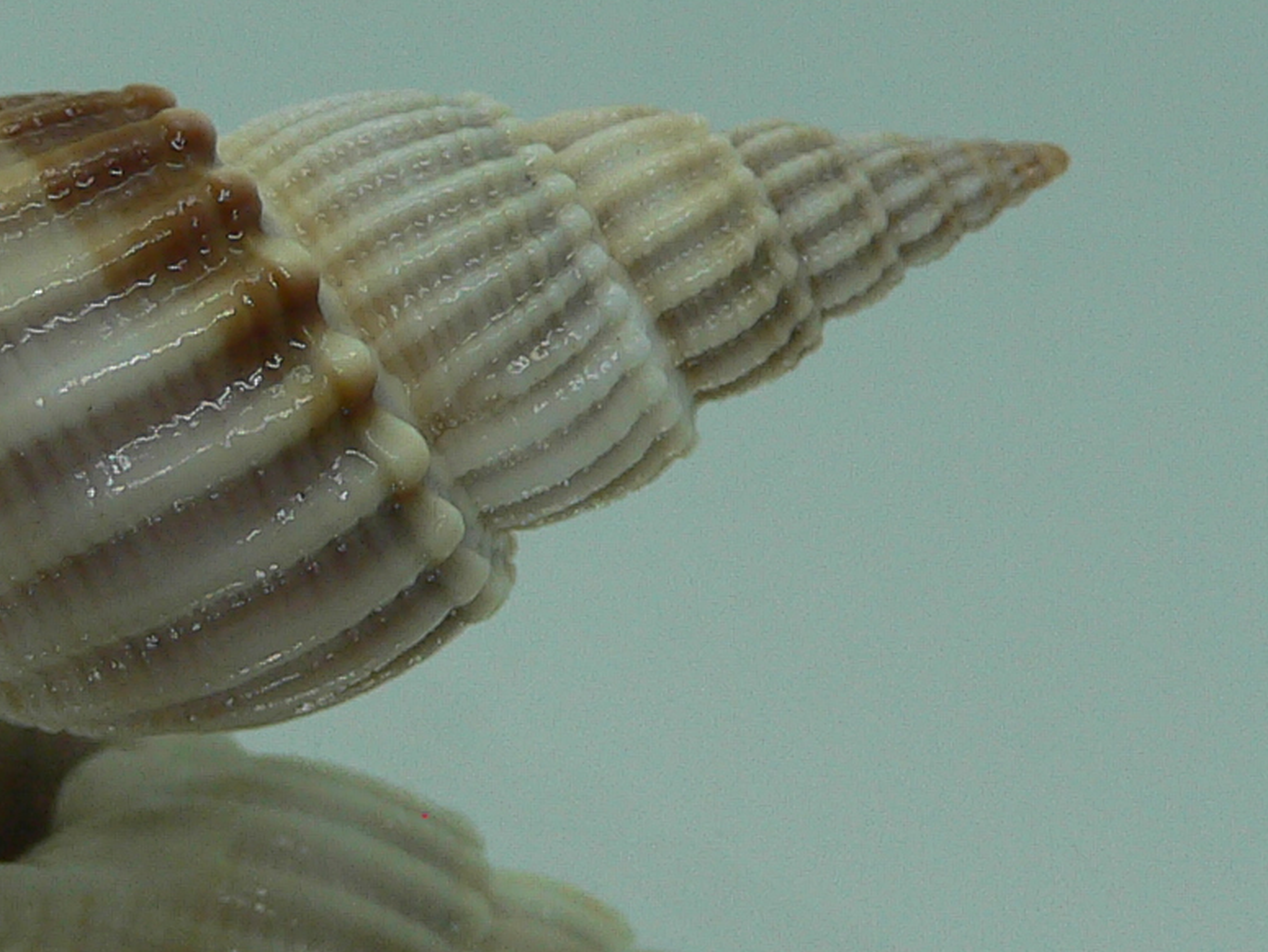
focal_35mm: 91
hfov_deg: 21.2
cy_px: 573
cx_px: 241
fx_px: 3335
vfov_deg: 16.2
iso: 80
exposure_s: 1/60
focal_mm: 4.6
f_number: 2.8
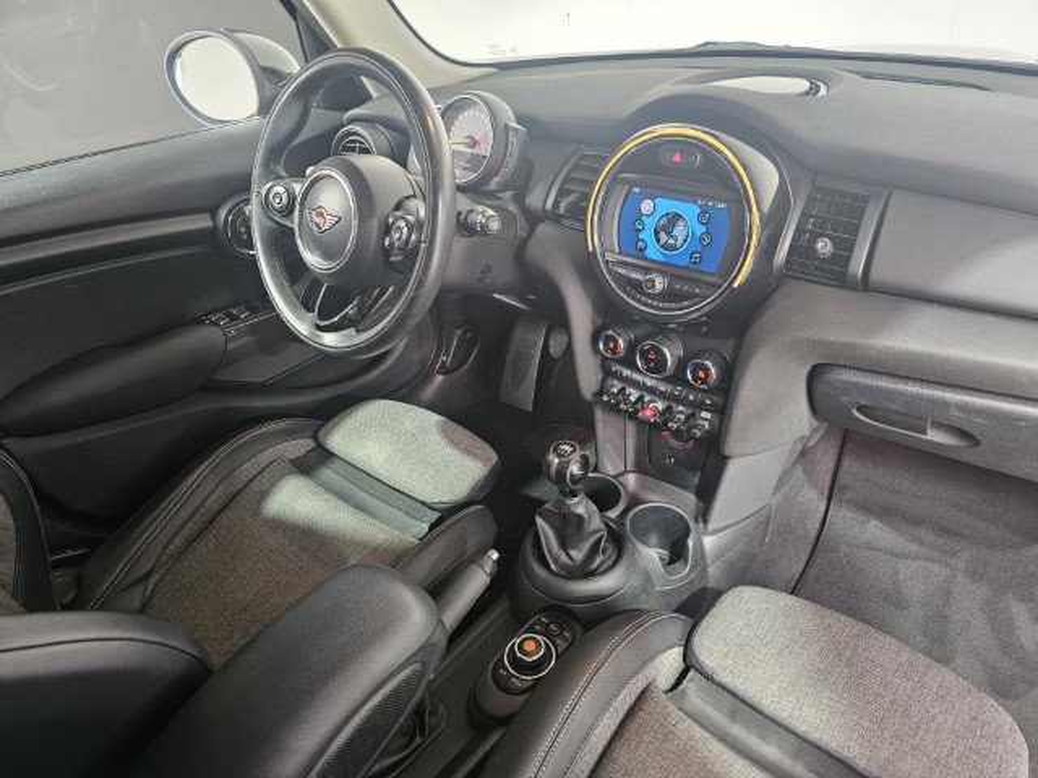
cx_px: 519
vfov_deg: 58.9
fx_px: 690
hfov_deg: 73.9
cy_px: 389
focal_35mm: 23
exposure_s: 1/51
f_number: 1.7
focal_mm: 6.3
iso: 640
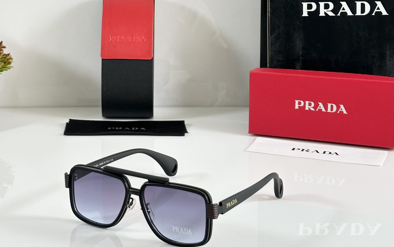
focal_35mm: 85
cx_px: 156
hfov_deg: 24.3
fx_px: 913
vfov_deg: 15.2
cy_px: 13
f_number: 1.78
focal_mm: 6.86
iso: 64
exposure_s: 1/121
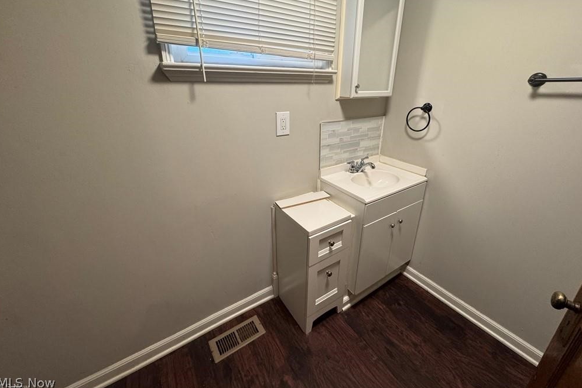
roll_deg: -0.3
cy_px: 168
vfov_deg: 77.0
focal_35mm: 15
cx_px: 294
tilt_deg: -19.6
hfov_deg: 100.4
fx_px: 243
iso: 160
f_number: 2.2
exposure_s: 1/60
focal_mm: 2.22
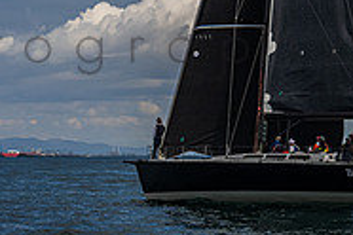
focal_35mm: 312
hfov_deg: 6.6
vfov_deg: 4.4
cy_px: -96
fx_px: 3059
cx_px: 260
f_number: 5.6
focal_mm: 100
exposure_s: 1/5000
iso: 400
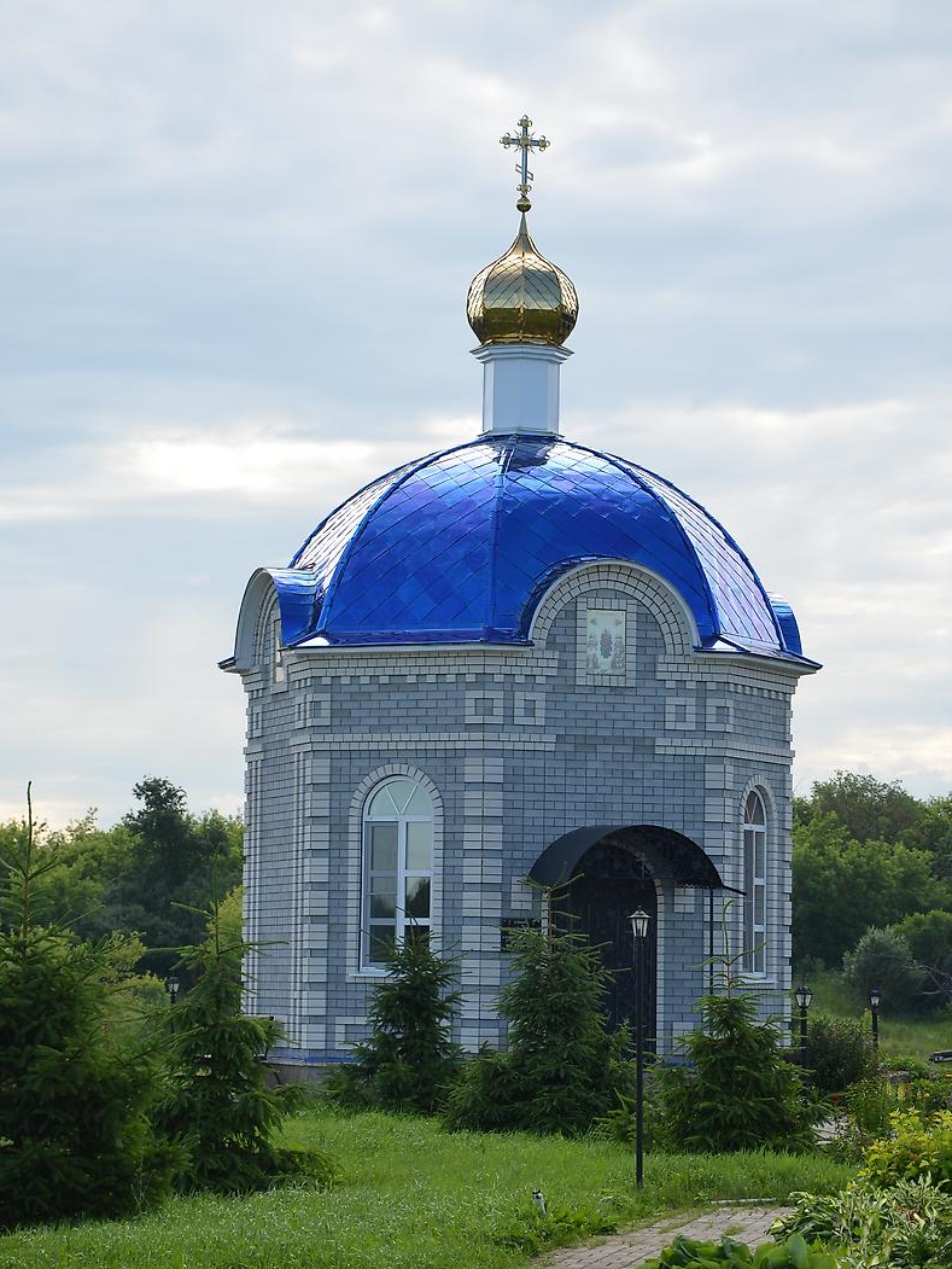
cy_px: 657
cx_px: 477
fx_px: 4214
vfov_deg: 17.1
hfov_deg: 12.9
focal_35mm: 115
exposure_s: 1/250
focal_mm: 70
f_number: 8
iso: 160
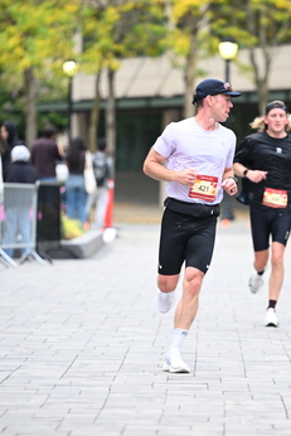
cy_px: 224
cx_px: 190
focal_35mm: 254
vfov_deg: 8.1
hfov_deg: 5.4
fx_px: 3076
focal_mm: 160
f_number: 2.8
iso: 1250
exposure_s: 1/1600
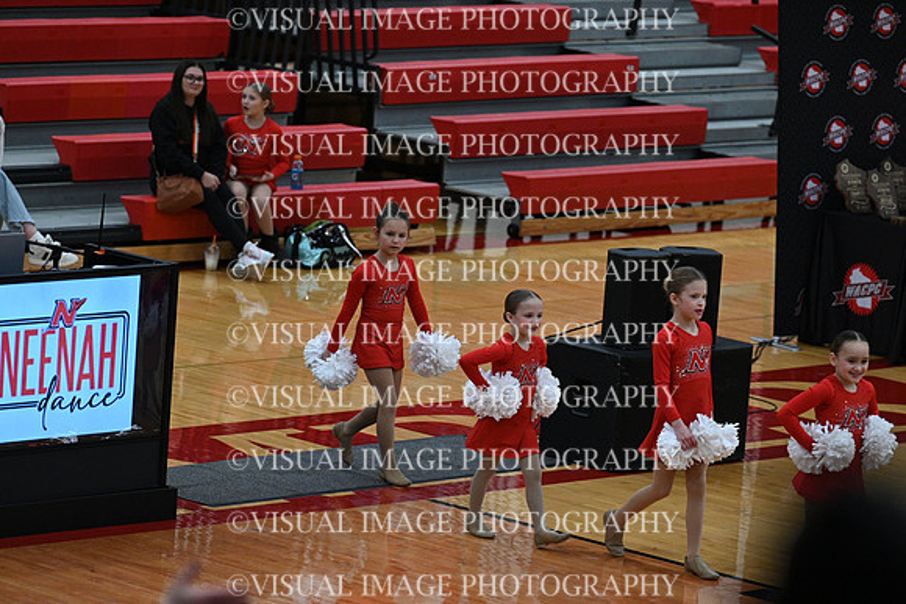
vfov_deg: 6.9
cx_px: 453
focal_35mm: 200
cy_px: 302
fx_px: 5034
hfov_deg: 10.3
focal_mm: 200
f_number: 4
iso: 4000
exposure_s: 1/400
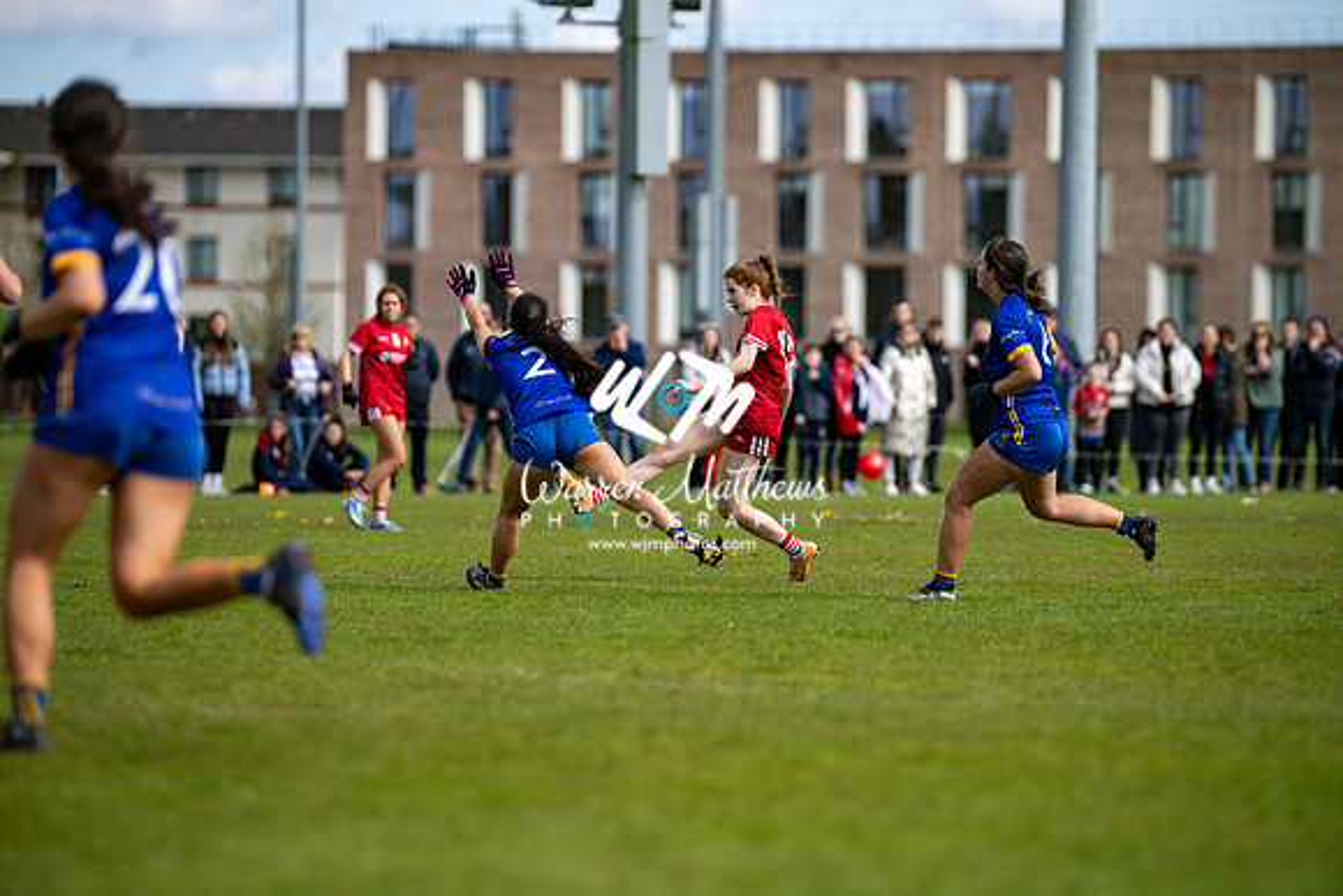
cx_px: 672
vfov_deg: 5.7
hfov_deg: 8.6
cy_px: 448
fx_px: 8955
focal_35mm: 240
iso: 320
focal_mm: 240
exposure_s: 1/6400
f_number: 2.8
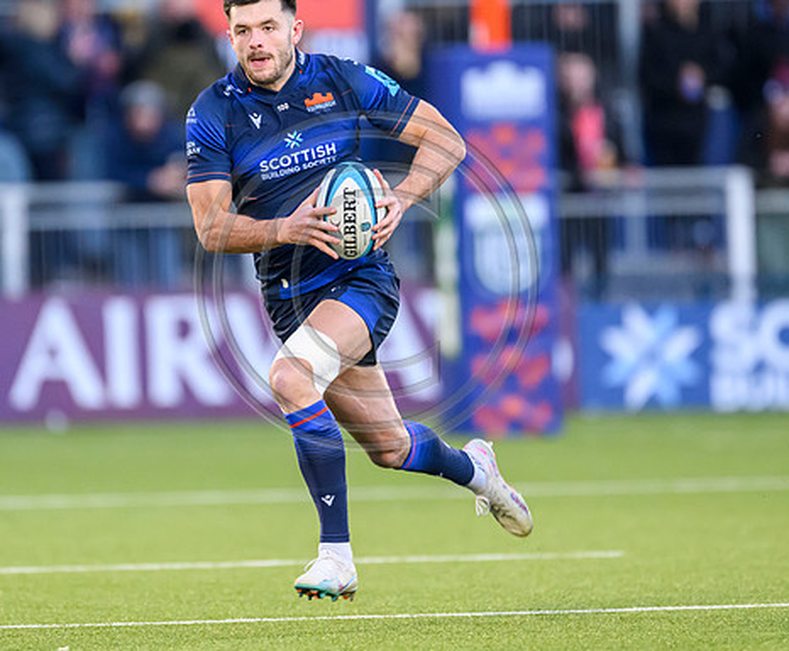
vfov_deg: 1.7
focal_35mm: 955
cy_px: 268
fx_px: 22588
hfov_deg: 2.0
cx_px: 351
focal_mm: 560
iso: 4000
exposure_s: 1/1000
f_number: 4
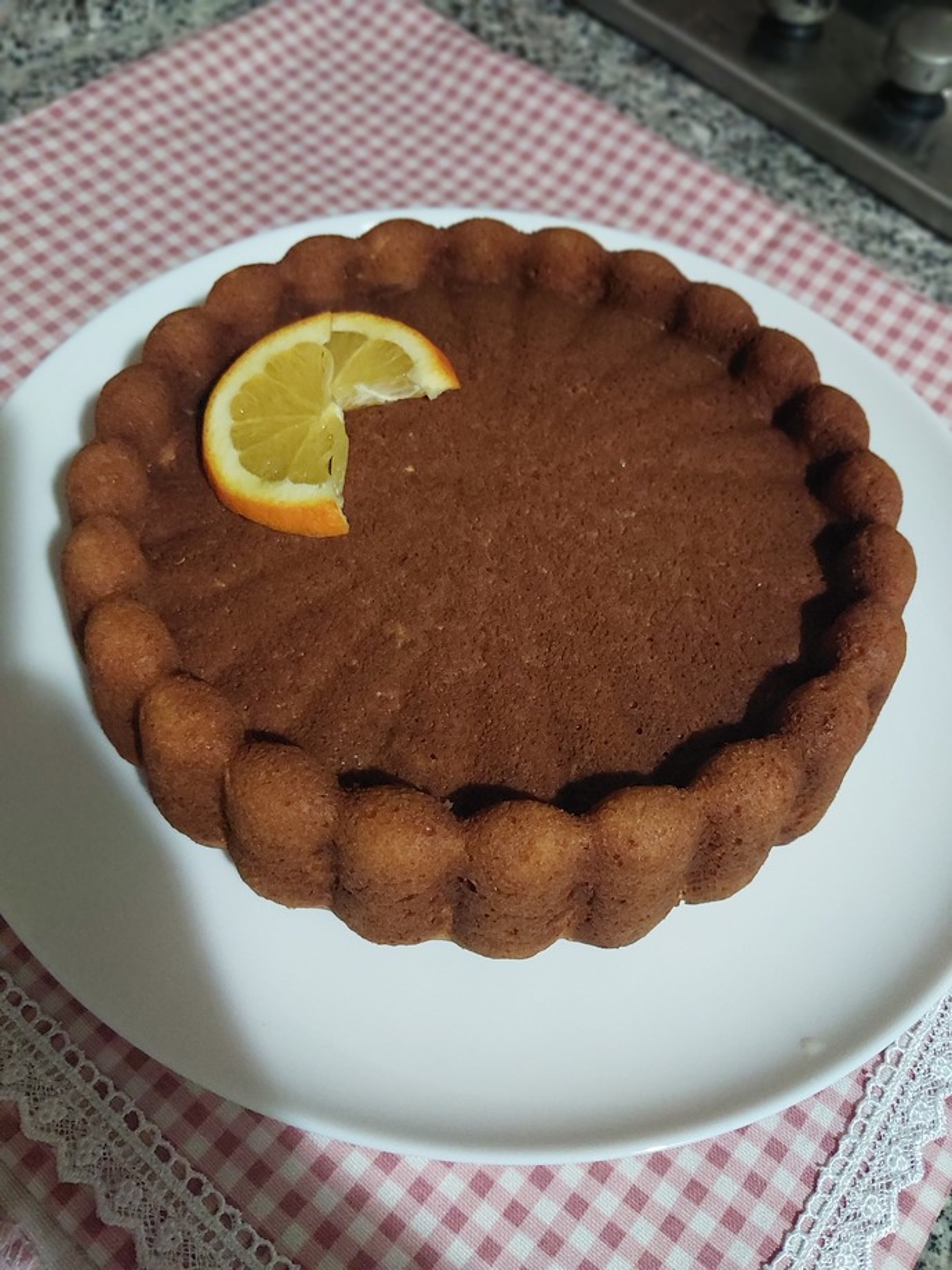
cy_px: 635
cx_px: 476
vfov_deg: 60.0
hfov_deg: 46.8
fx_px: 1100
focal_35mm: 30
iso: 500
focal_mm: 4.6
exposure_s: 1/17
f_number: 1.8
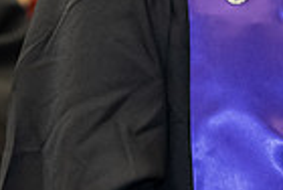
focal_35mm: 480
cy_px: -179
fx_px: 3781
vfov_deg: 2.9
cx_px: 352
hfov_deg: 4.3
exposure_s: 1/200
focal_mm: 116
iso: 2500
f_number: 3.2
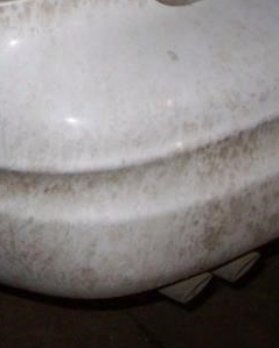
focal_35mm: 99
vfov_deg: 18.9
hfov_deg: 14.7
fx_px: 1022
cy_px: 3
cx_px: -106
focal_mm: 6.3
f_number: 3.9
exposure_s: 1/60
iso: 200
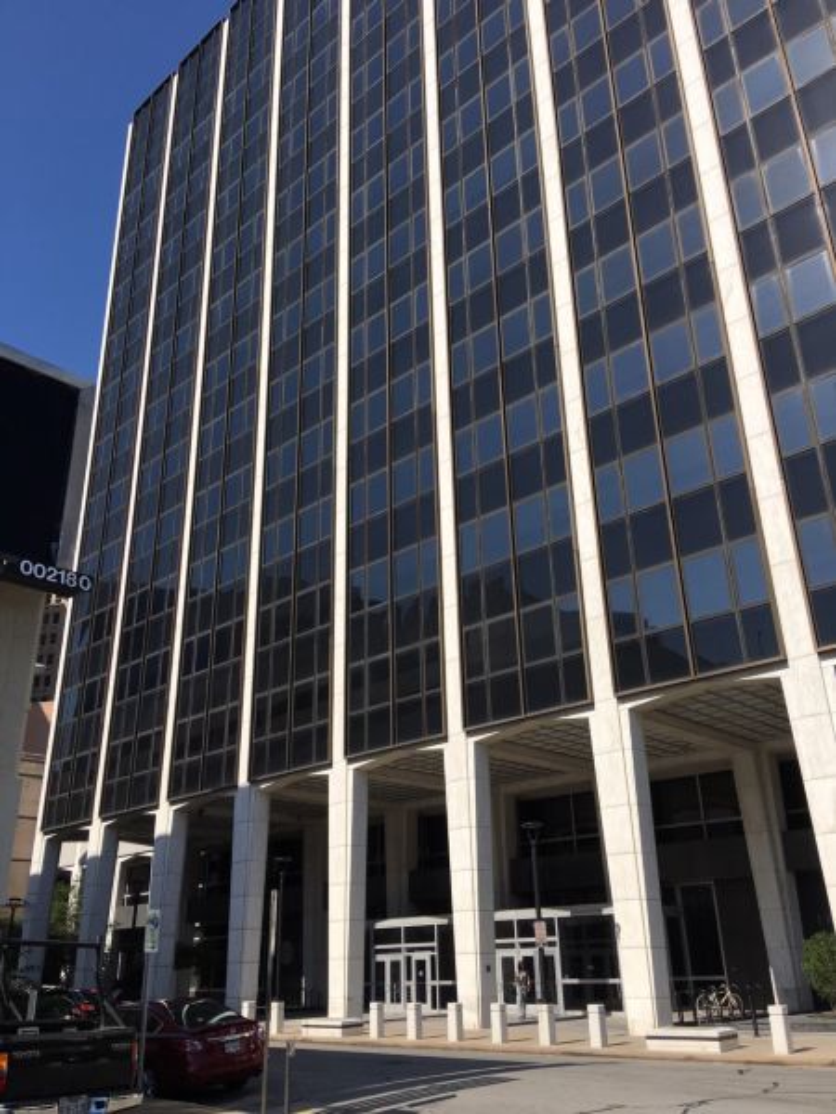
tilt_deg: +25.2
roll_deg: +1.5
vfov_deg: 61.7
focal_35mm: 29
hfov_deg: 48.2
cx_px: 418
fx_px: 934
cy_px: 557
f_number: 2.2
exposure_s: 1/2262
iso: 25
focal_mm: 4.15
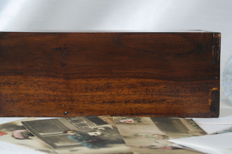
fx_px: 496
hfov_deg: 26.3
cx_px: 105
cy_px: 75
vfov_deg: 17.7
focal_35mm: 77
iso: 1600
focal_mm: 45
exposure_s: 1/30
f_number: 5.6
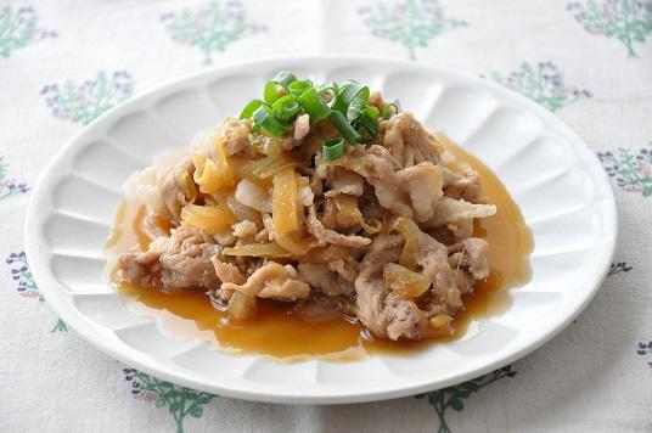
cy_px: 216
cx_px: 326
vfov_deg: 11.4
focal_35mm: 120
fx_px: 2171
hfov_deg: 17.1
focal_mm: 80
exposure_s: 1/200
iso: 1600
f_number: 5.3
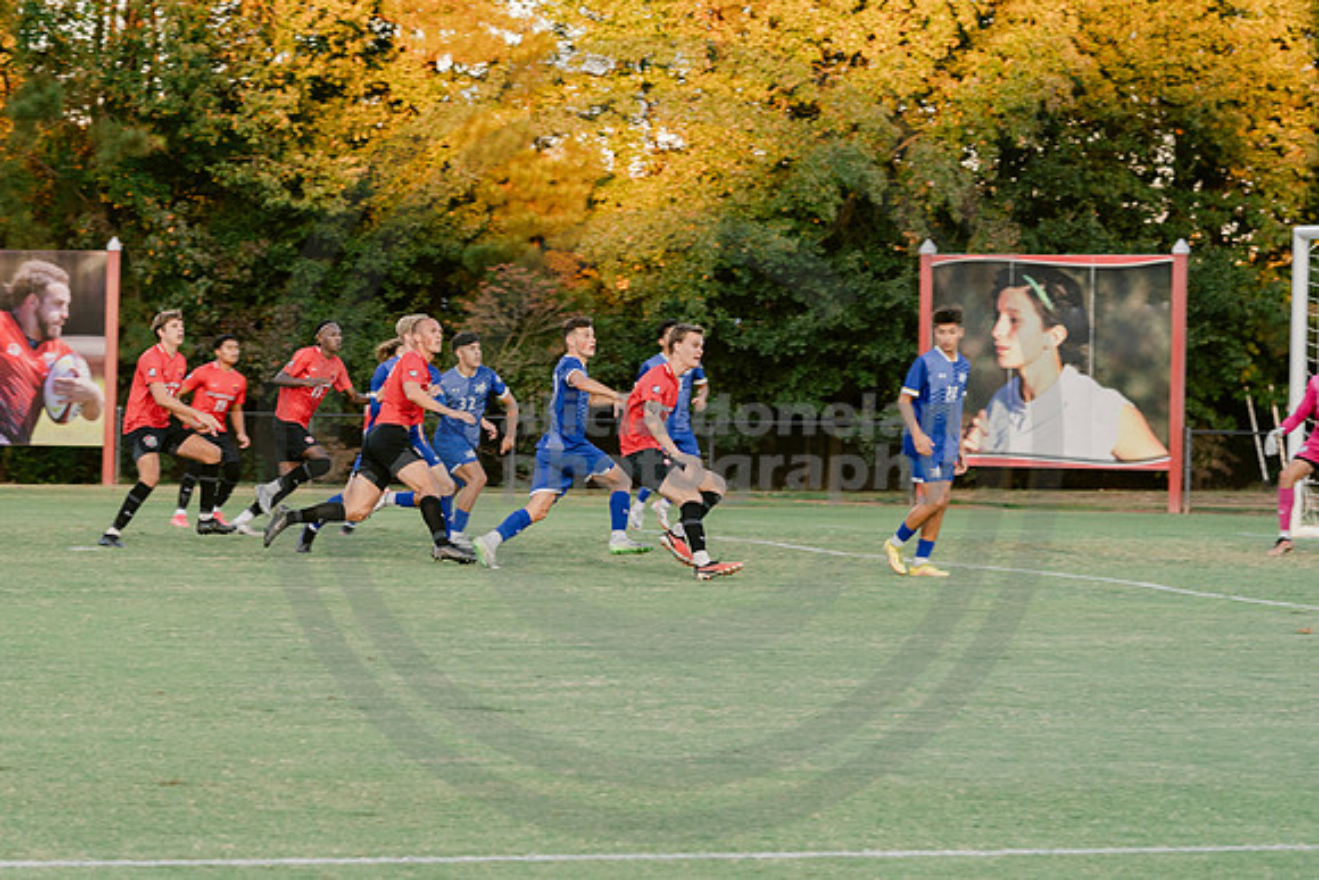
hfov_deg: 15.3
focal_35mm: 133
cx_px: 344
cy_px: 440
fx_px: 4875
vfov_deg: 10.3
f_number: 4.5
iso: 640
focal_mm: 90
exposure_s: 1/250
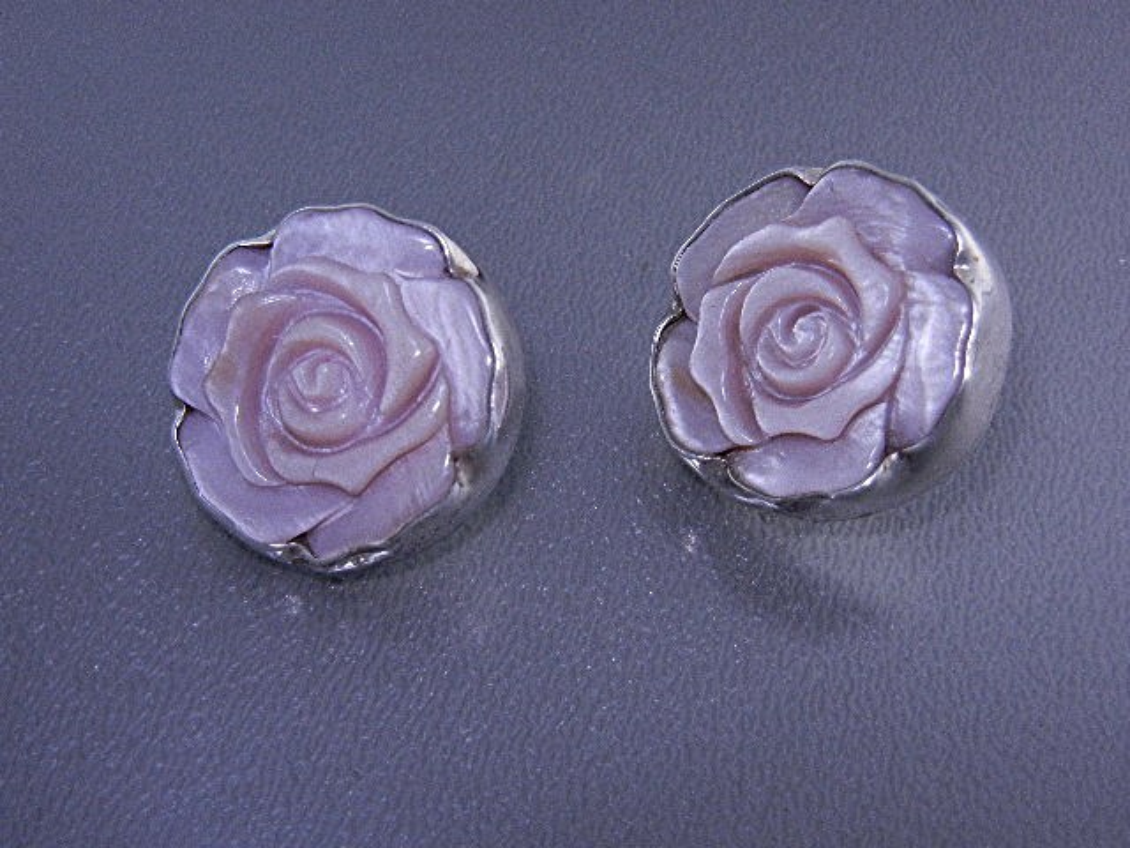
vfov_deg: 28.0
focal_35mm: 52
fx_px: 1697
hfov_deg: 36.8
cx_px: 565
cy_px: 424
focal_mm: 9.3
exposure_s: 1/30
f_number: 7.8
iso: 578
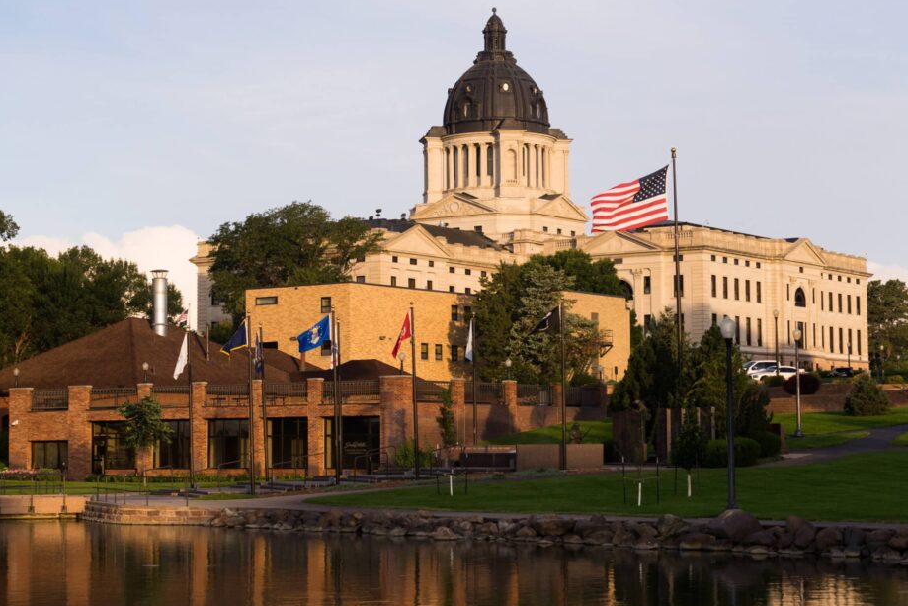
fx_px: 1968
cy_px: 303
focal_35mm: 78
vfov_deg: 17.5
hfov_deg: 26.0
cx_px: 457
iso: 160
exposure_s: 1/500
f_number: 5.6
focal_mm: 70
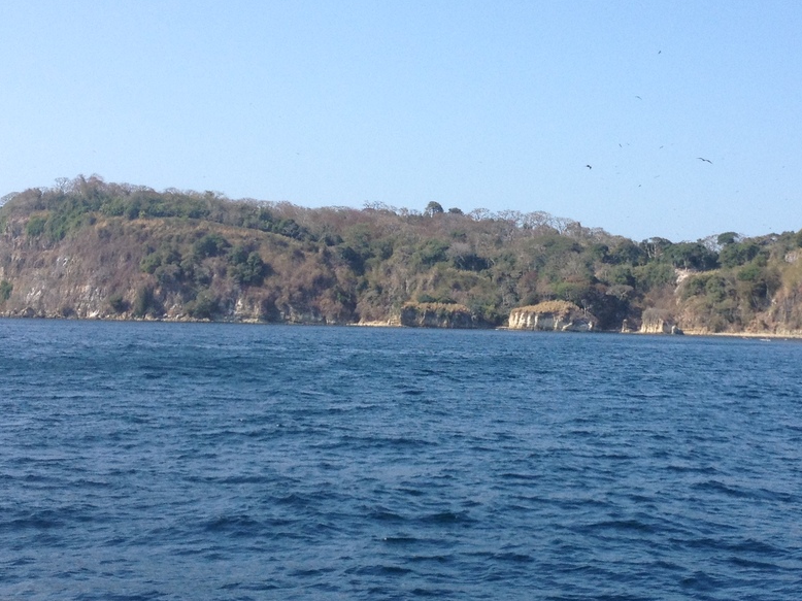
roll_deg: -1.2
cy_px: 251
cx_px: 503
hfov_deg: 26.9
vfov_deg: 20.4
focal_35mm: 72
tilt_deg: -0.7
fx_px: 1668
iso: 50
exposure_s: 1/1493
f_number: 2.4
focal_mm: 4.28
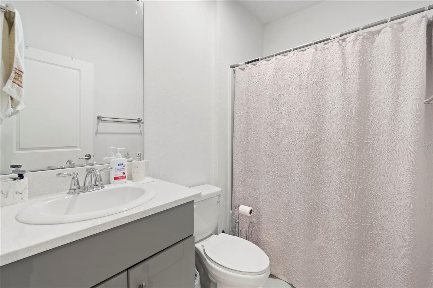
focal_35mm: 15
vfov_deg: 77.3
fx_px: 180
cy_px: 144
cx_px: 216
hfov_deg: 100.4
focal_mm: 10
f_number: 8
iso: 100
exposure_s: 1.6
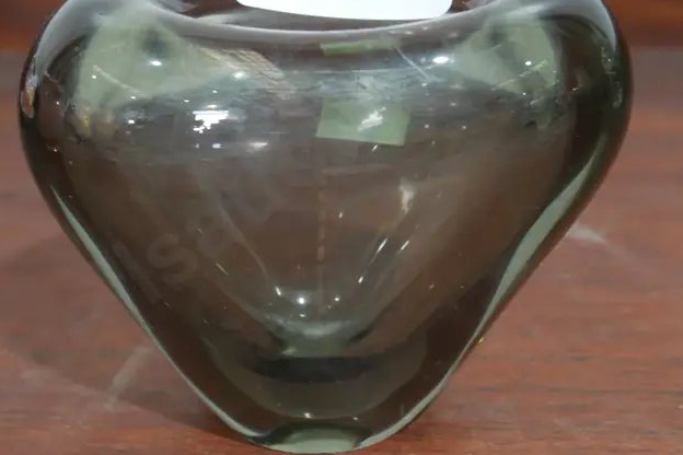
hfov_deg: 24.7
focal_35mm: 82
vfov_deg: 16.6
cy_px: 189
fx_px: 1556
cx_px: 264
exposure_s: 1/60
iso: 1250
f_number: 5.2
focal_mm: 24
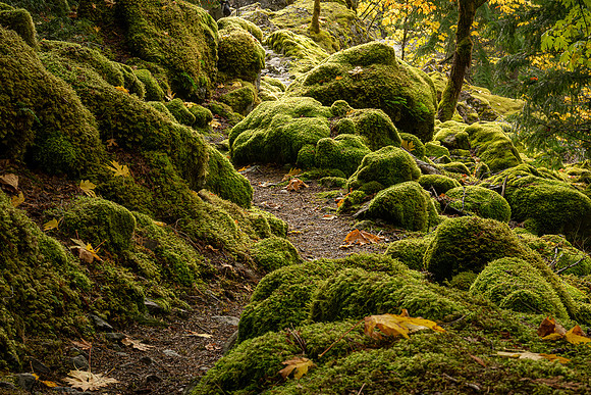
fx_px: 1075
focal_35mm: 65
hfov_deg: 30.7
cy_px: 186
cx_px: 279
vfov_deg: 20.8
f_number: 16
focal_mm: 62
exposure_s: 1/100
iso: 5000
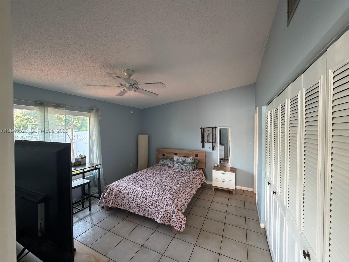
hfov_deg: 102.1
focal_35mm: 14
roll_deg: +0.2
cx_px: 174
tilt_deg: -1.0
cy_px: 131
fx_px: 141
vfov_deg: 85.7
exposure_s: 1/120
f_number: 2.2
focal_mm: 2.22
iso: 320
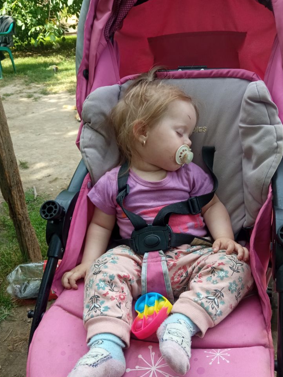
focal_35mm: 28
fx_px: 305
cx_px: 141
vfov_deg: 63.4
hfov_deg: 49.7
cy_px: 188
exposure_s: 1/129
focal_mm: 3.79
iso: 111
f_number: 2.2
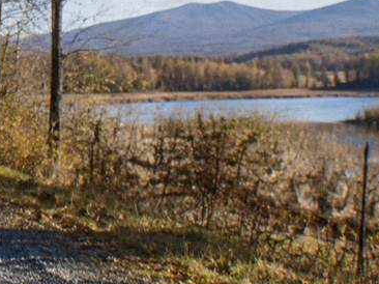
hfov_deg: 21.1
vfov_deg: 16.0
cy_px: 206
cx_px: 76
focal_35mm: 92
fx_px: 1007
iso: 500
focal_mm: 35
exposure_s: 1/1000
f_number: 5
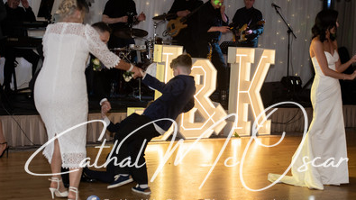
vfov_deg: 11.4
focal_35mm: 106
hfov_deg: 20.2
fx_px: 1000
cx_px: 178
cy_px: 113
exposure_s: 1/250
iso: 640
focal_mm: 100
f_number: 2.8
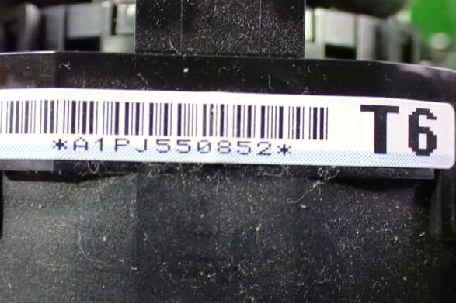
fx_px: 633
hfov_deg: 39.6
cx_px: 226
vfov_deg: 27.0
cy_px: 153
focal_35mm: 50
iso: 1600
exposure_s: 1/15
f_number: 3.1
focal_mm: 8.4
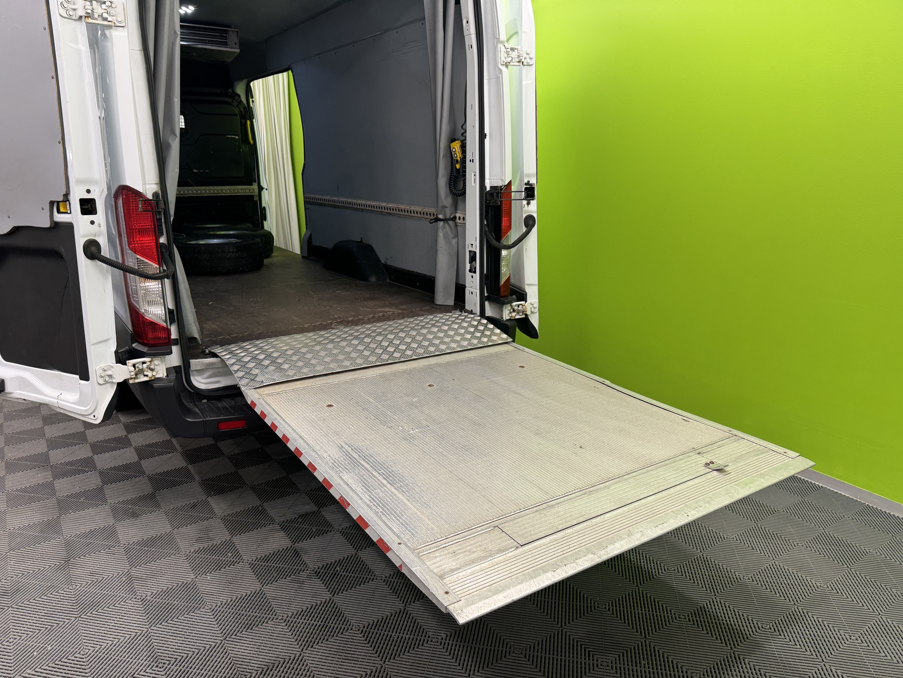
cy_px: 339
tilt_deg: -16.0
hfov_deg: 71.6
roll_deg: -0.7
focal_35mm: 24
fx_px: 626
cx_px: 452
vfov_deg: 56.8
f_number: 1.78
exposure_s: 1/100
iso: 80
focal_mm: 6.76
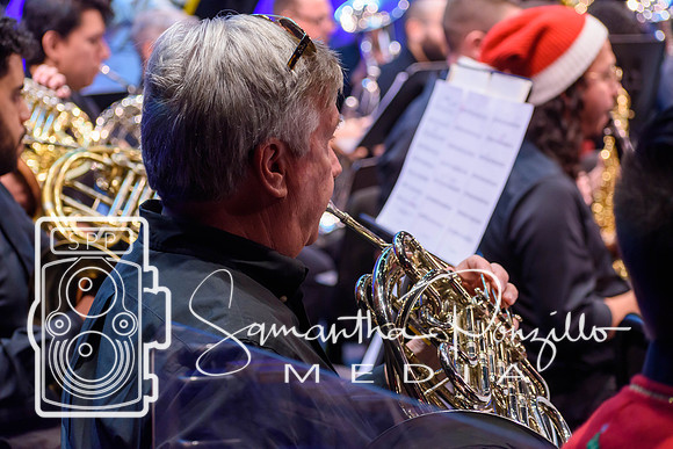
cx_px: 336
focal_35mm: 123
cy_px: 224
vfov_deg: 11.2
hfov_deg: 16.6
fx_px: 2300
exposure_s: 1/160
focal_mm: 82
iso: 800
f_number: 4.8
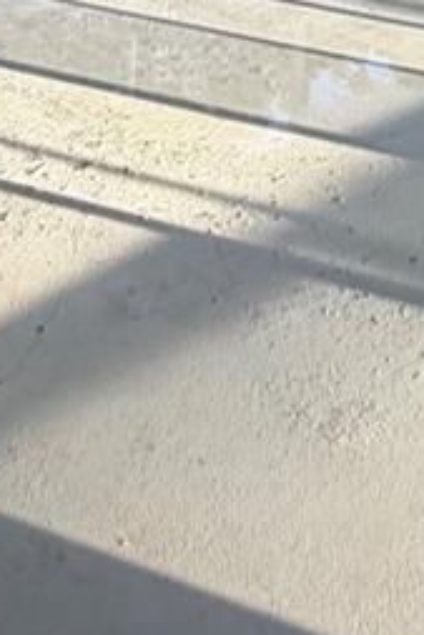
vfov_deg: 24.0
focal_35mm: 69
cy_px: -281
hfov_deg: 19.7
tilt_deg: -3.1
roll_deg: -3.2
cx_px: 294
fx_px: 1217
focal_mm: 2.22
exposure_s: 1/121
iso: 80
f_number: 2.2
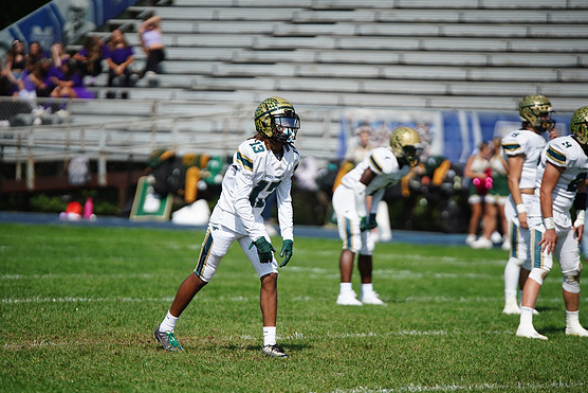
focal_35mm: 313
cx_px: 284
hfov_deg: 6.6
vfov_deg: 4.4
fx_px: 5113
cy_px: 193
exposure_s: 1/8000
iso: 400
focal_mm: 300
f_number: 2.8
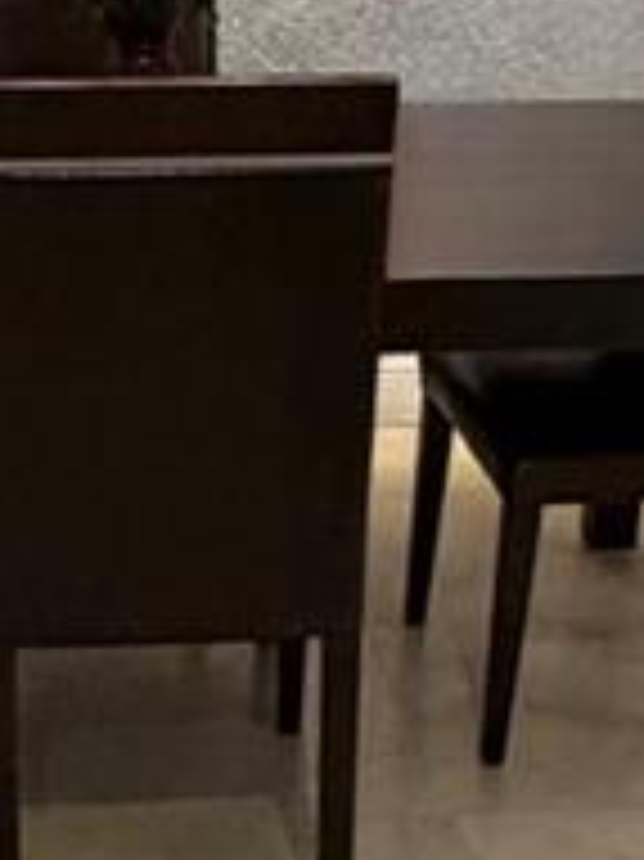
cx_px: 149
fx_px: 2185
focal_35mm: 88
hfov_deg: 16.7
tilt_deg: -23.6
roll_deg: -0.4
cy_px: 612
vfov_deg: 22.1
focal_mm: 2.22
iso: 400
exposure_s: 1/60
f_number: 2.2
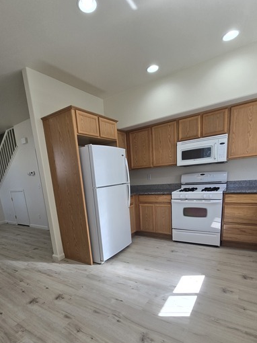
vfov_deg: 89.0
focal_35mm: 17
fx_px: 168
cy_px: 218
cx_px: 114
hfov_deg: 74.4
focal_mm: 2.2
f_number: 2.2
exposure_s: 1/120
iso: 64
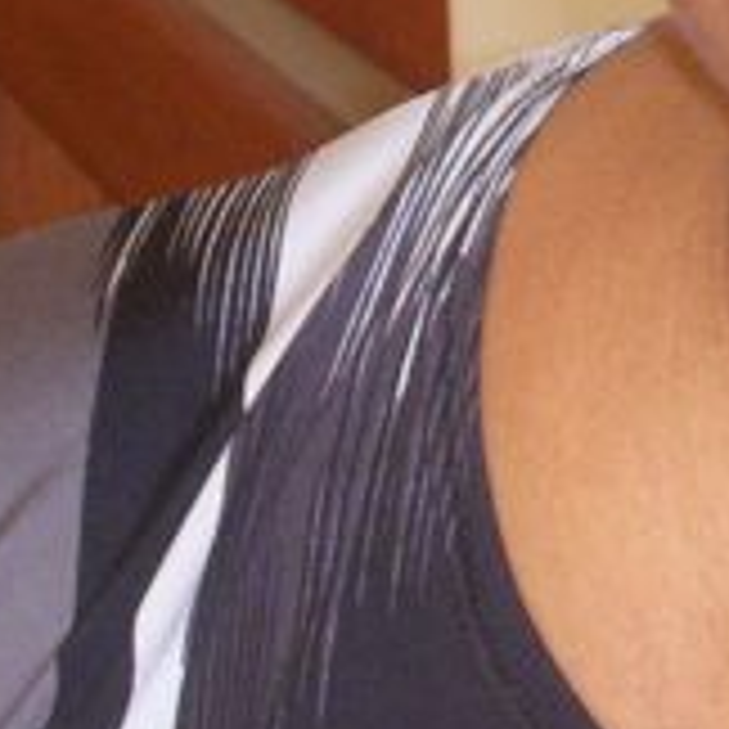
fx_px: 4932
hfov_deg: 8.3
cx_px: 1076
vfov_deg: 8.2
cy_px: -585
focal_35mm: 207
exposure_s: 1/50
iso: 200
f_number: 3.3
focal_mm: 6.3
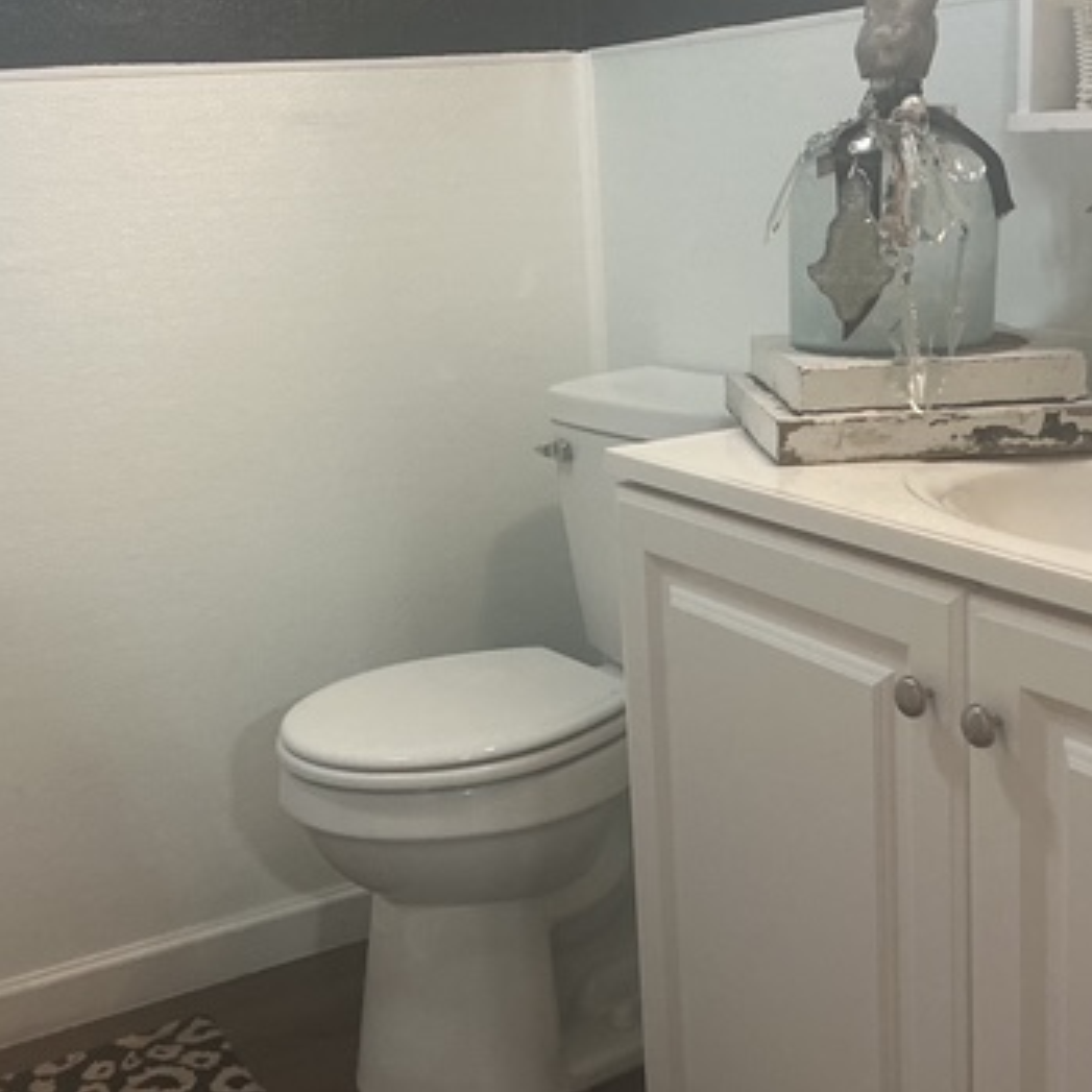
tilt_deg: -13.9
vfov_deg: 36.1
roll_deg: +3.5
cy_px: 548
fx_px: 1677
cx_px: 544
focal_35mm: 47
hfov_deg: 36.1
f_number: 1.8
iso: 80
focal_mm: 3
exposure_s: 1/60
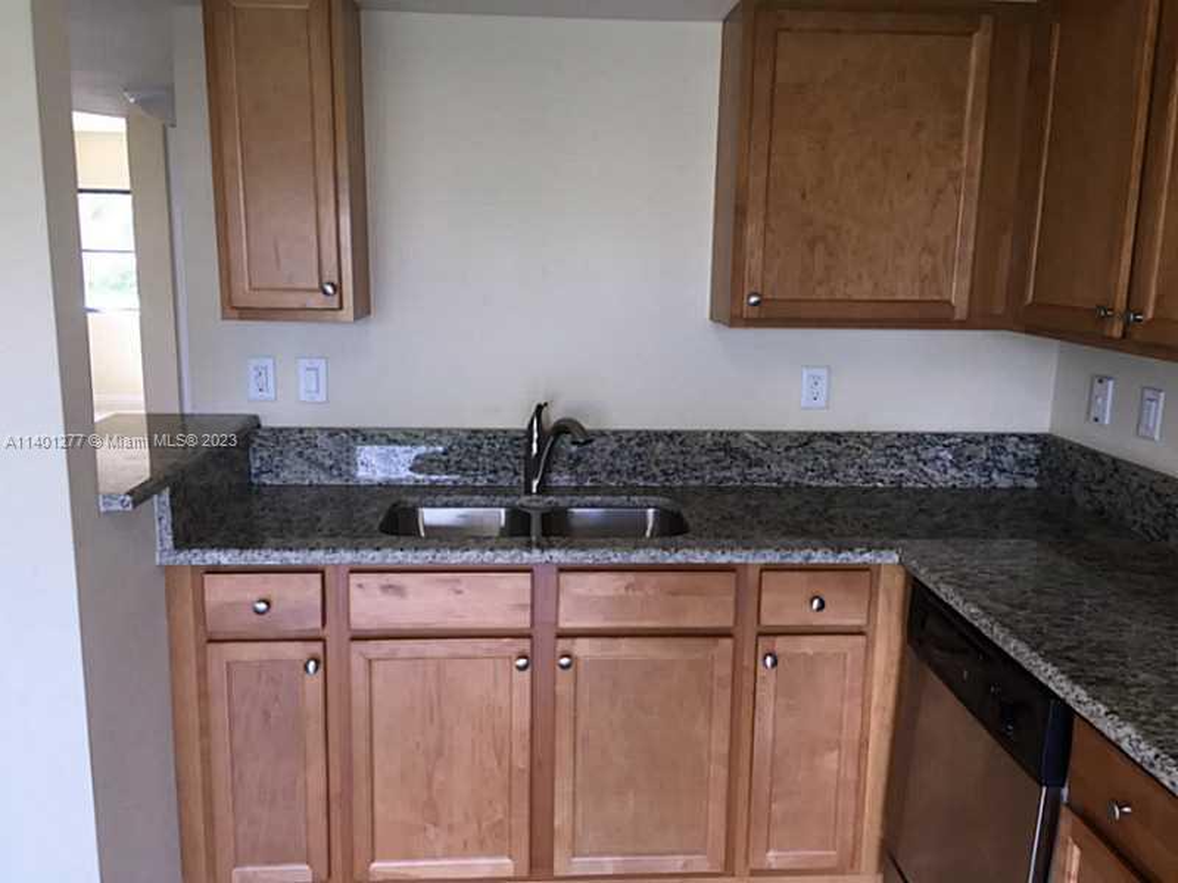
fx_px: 987
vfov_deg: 48.2
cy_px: 442
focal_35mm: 29
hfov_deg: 61.7
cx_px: 589
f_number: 2.2
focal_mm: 4.15
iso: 50
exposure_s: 1/33
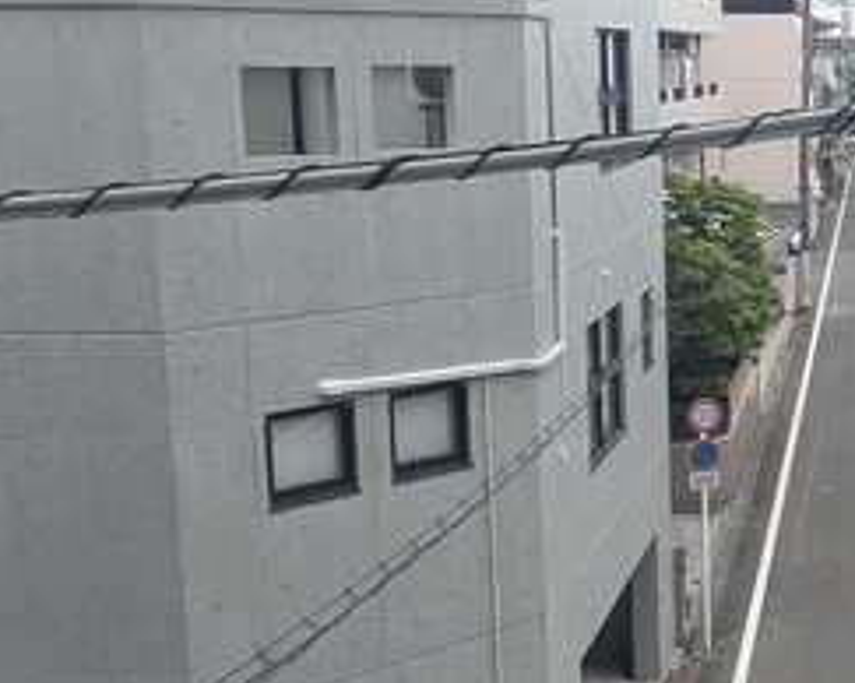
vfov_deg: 27.9
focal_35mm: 54
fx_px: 1365
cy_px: 246
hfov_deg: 31.2
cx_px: 925
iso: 49
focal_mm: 1.83
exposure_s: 1/297
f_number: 2.2
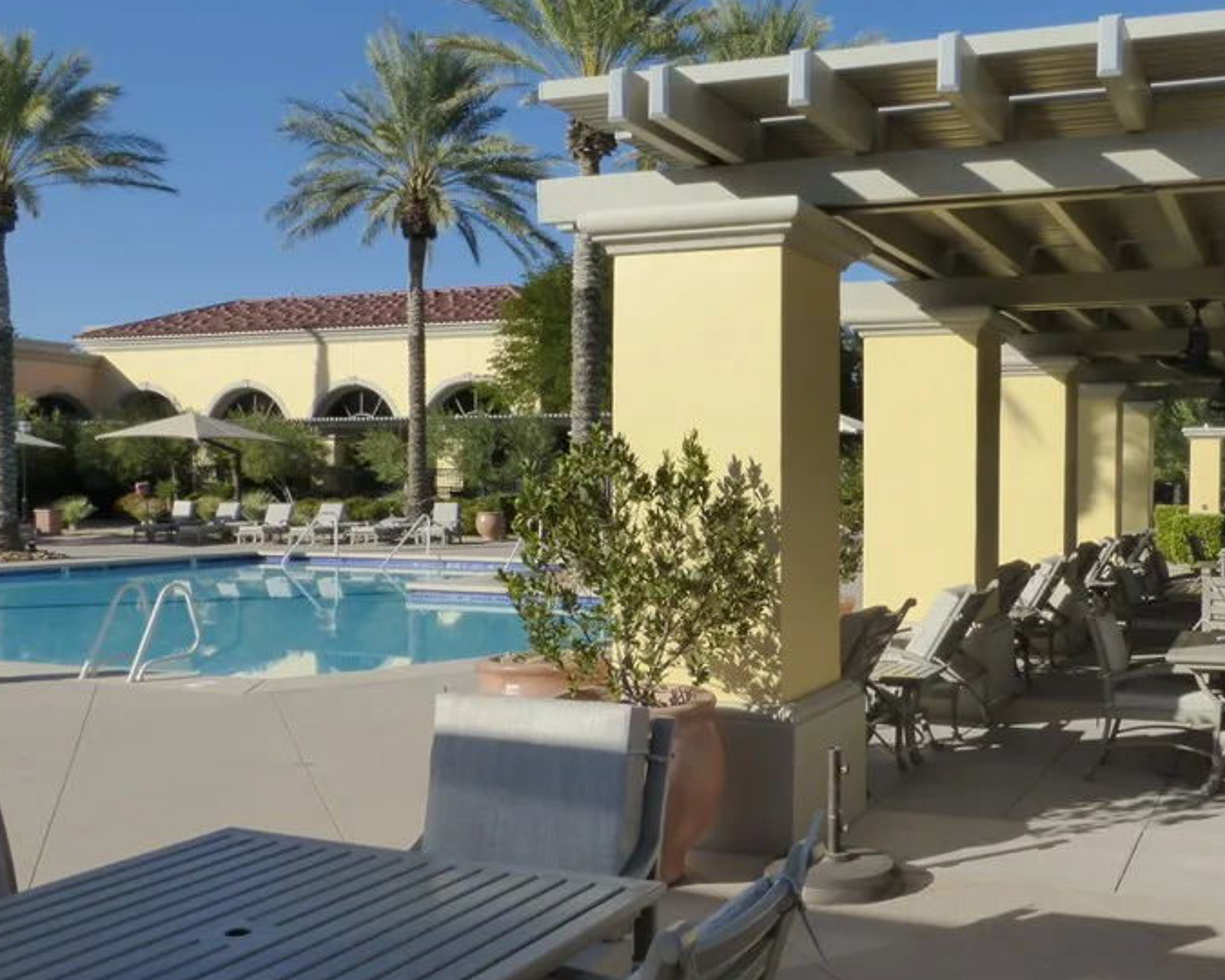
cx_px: 791
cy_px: 519
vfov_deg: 40.1
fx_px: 1341
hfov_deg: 48.5
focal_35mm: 37
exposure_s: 1/640
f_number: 6.3
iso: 200
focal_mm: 4.3
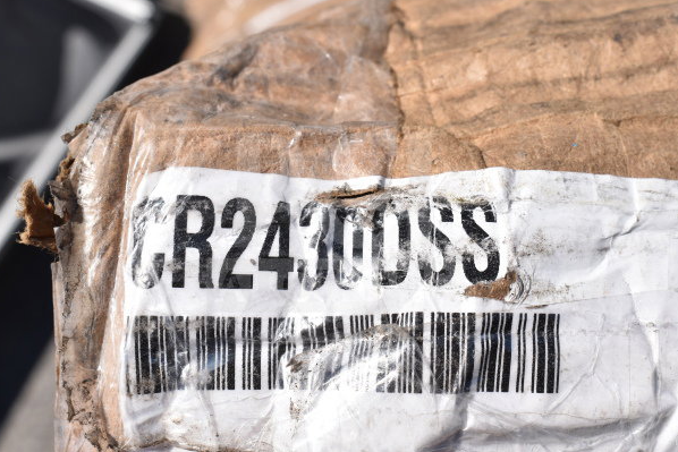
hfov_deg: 38.2
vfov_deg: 26.0
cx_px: 333
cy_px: 223
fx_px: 980
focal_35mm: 52
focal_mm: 34
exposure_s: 1/400
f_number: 10
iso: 200
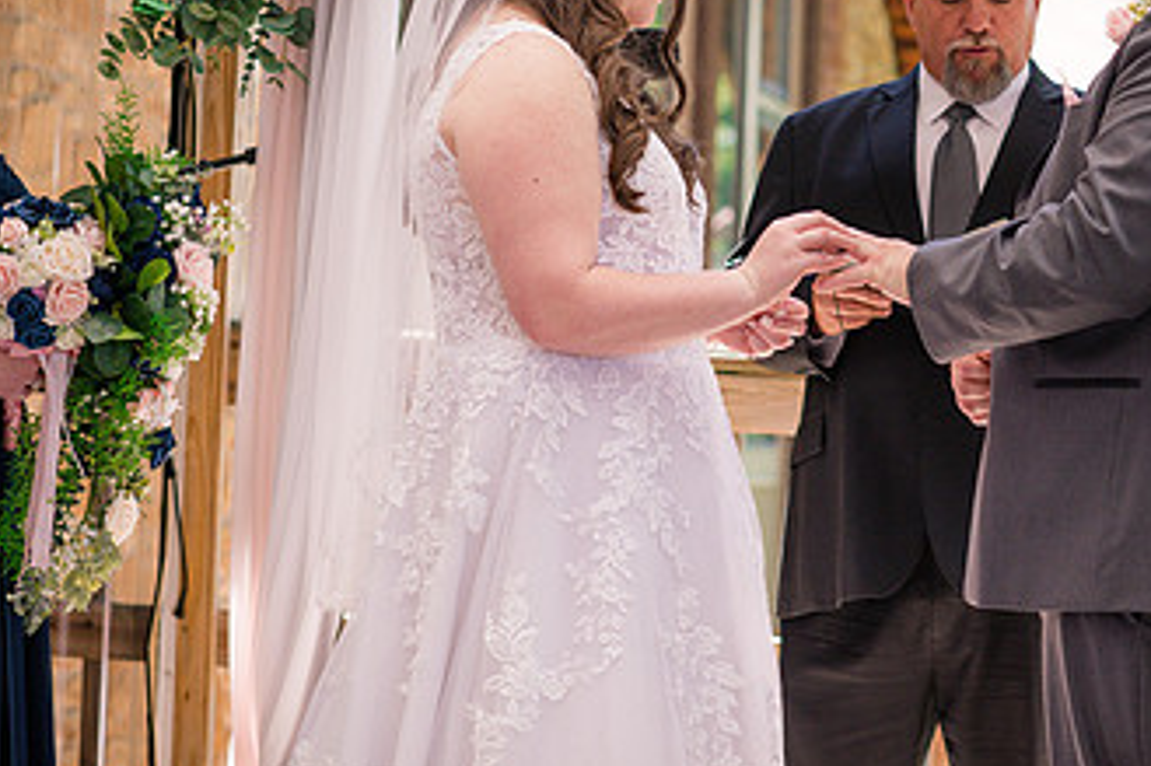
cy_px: 317
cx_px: 913
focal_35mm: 150
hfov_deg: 13.6
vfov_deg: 9.1
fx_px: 4793
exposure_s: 1/800
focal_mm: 85
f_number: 3.5
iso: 400
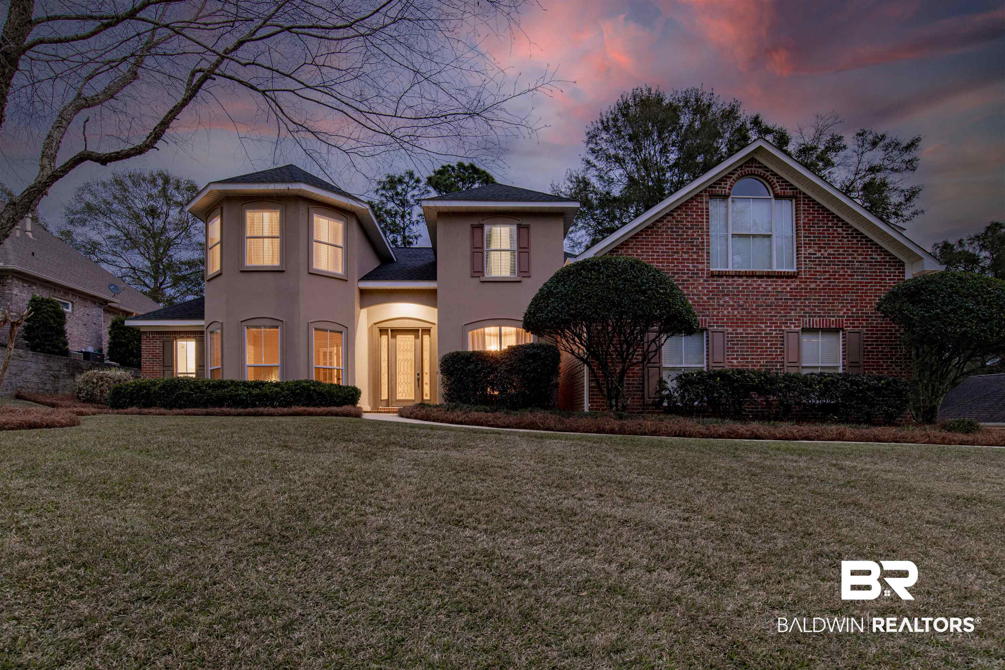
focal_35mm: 18
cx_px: 502
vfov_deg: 67.4
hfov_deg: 90.0
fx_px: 502
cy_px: 335
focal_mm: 18
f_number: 11
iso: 200
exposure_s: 3
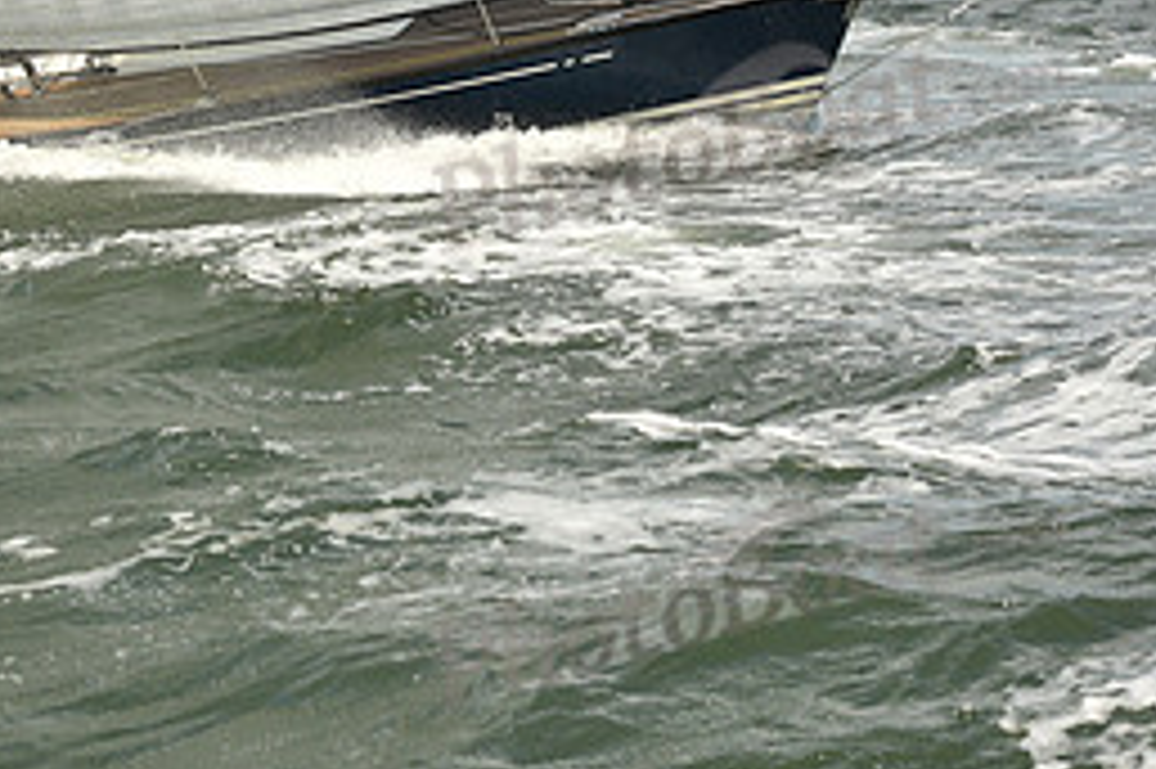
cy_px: -34
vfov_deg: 8.6
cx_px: 202
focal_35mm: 158
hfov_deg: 12.9
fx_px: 5070
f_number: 9
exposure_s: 1/800
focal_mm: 70
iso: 250
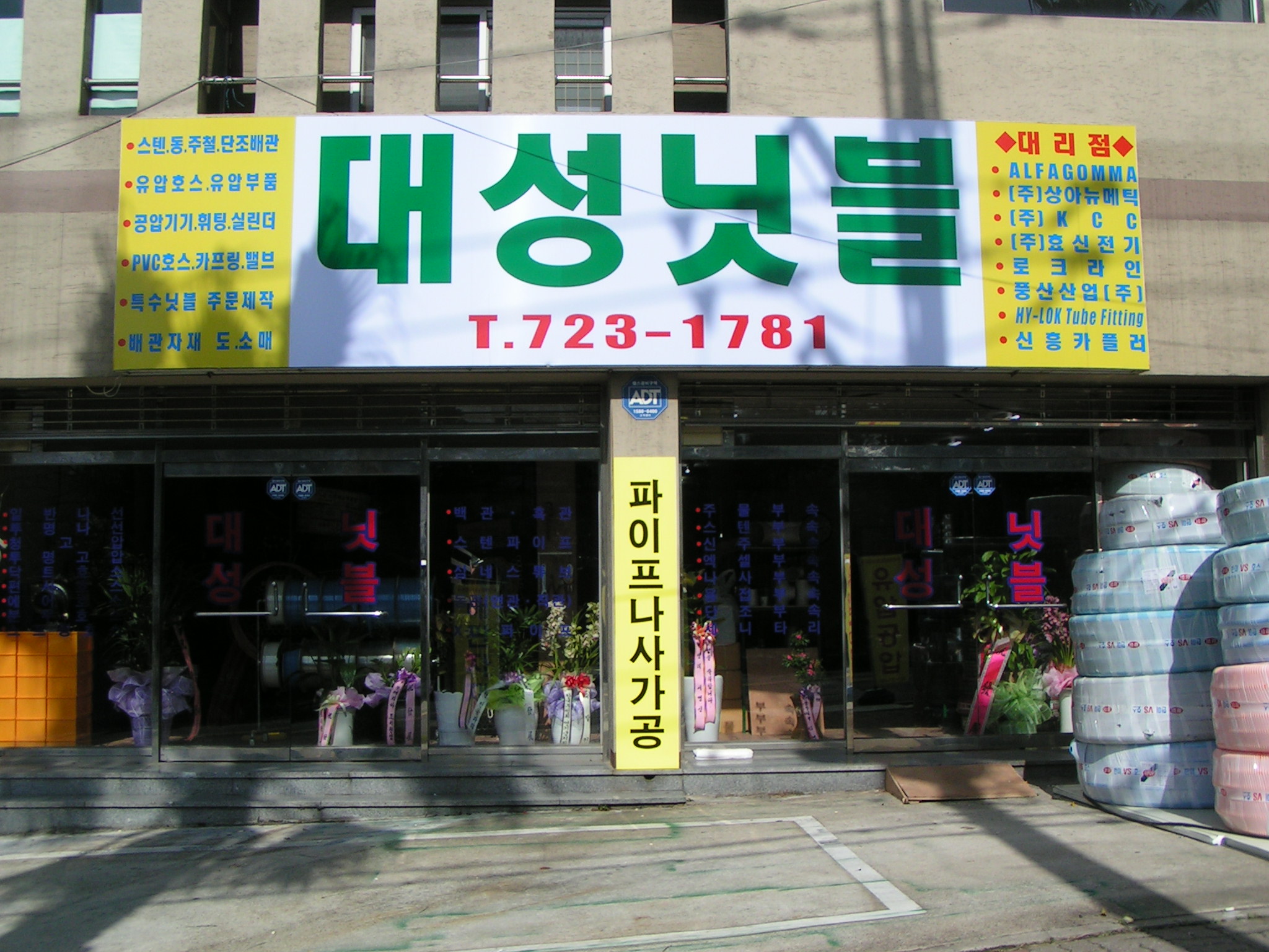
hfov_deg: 49.0
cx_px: 634
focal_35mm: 38
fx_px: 1393
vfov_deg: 37.7
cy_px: 476
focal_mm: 5.8
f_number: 5.6
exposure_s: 1/640
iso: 50
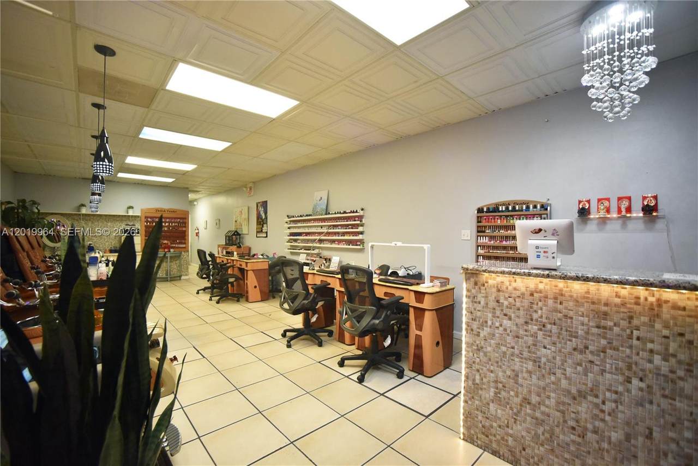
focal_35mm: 15
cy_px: 233
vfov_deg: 77.4
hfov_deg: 100.4
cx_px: 349
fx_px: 291
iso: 5000
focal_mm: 15
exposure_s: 1/500
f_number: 11
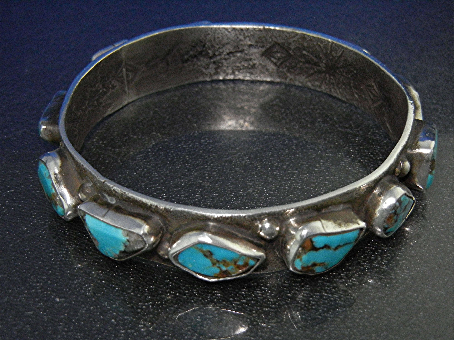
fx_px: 774
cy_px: 170
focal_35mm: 59
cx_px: 227
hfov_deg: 32.7
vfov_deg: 24.8
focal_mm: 10.6
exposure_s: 1/30
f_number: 8
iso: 800
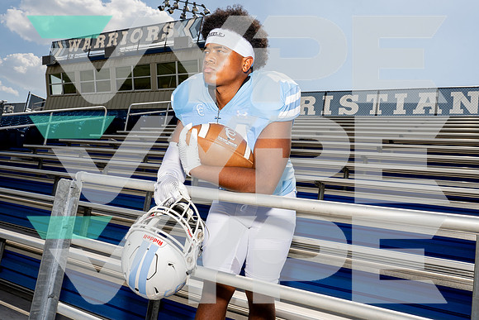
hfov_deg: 60.6
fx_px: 410
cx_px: 240
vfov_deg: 42.6
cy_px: 161
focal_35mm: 31
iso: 125
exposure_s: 1/250
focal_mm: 29
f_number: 11
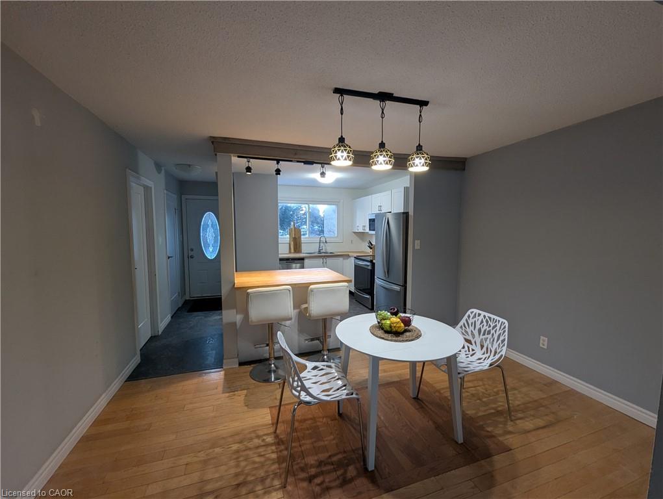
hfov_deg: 106.1
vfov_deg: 90.0
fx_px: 249
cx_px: 332
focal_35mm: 13
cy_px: 250
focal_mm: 1.95
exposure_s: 1/23.8
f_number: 2.2
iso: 65
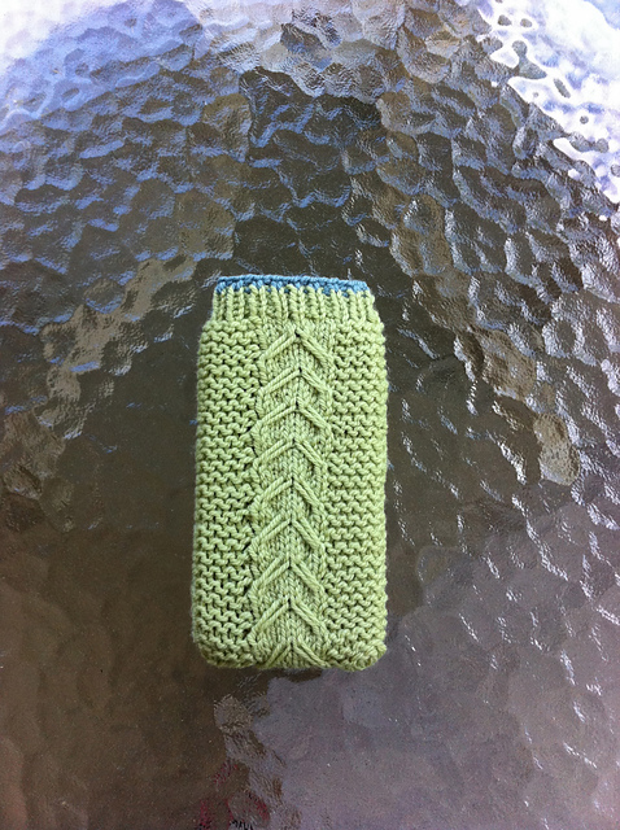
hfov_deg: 40.6
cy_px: 415
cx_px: 310
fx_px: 838
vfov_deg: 52.7
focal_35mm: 35
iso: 125
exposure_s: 1/120
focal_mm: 3.85
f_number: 2.8
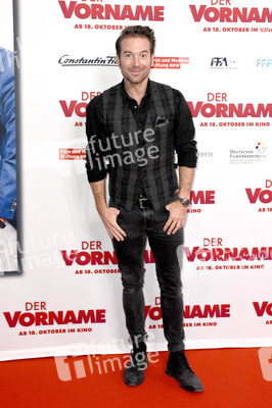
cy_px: 204
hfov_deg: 25.7
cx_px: 136
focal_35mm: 52
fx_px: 596
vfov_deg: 37.9
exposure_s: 1/160
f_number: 6.3
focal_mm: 35
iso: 3200
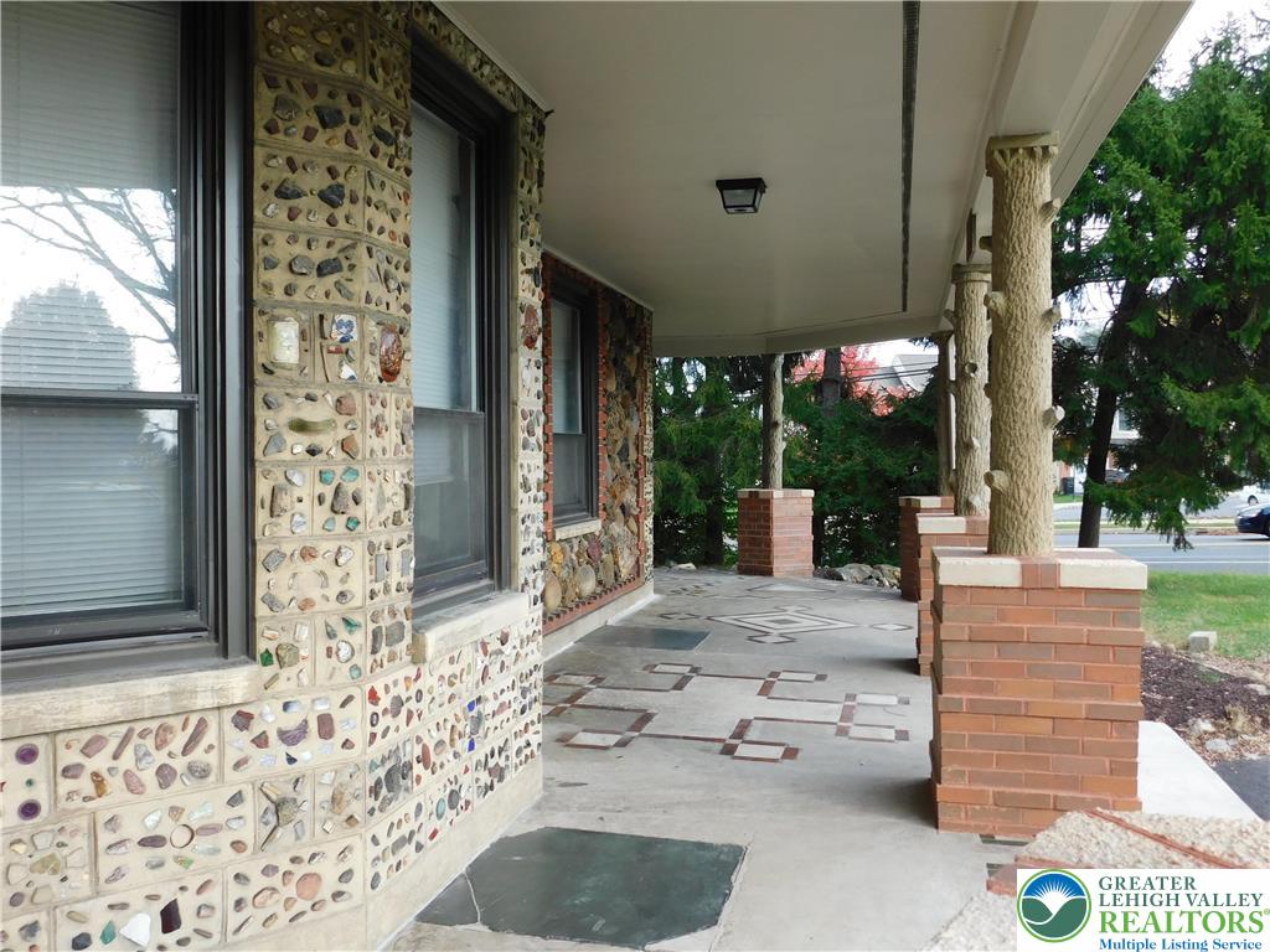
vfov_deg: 46.8
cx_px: 635
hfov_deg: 60.0
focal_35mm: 30
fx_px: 1101
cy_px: 476
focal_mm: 5.3
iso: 125
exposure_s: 1/160
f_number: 3.2
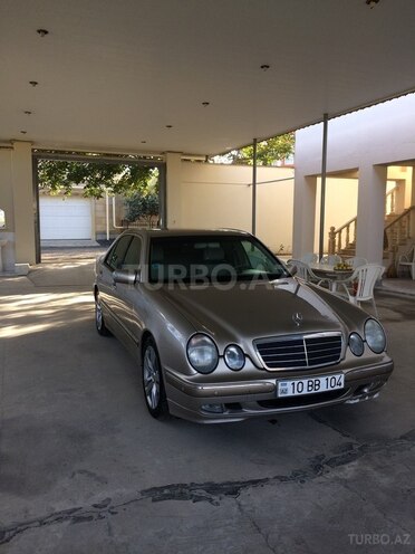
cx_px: 208
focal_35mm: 29
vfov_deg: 61.7
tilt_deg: -7.2
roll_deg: -0.4
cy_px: 277
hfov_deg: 48.2
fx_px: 464
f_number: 2.2
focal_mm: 4.15
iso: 32
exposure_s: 1/169
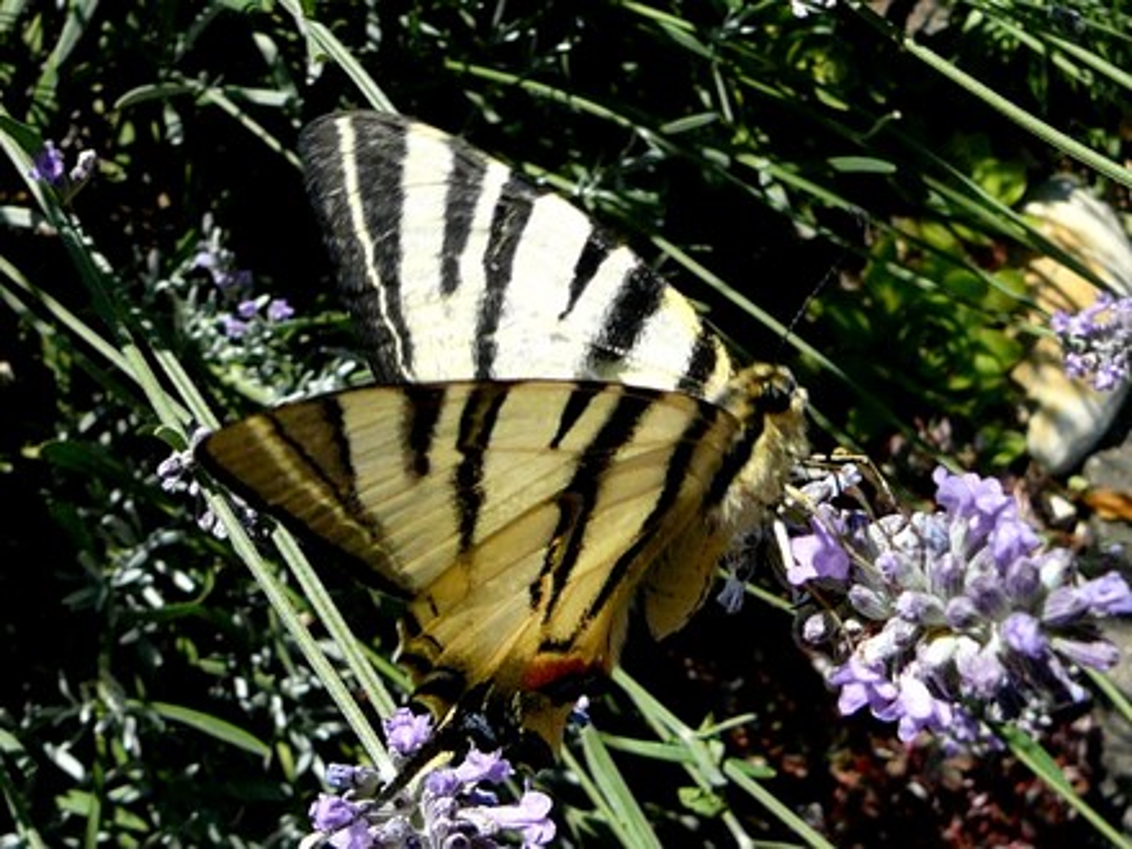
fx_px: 1145
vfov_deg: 40.7
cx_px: 566
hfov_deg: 52.6
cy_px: 424
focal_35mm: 35
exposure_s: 1/400
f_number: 5
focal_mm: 5.2
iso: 80
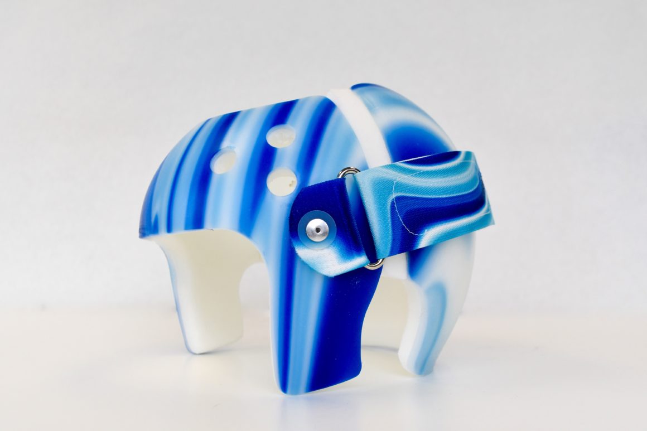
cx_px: 324
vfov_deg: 31.9
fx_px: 755
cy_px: 216
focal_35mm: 42
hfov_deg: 46.4
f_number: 5.6
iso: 220
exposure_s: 1/250
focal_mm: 28
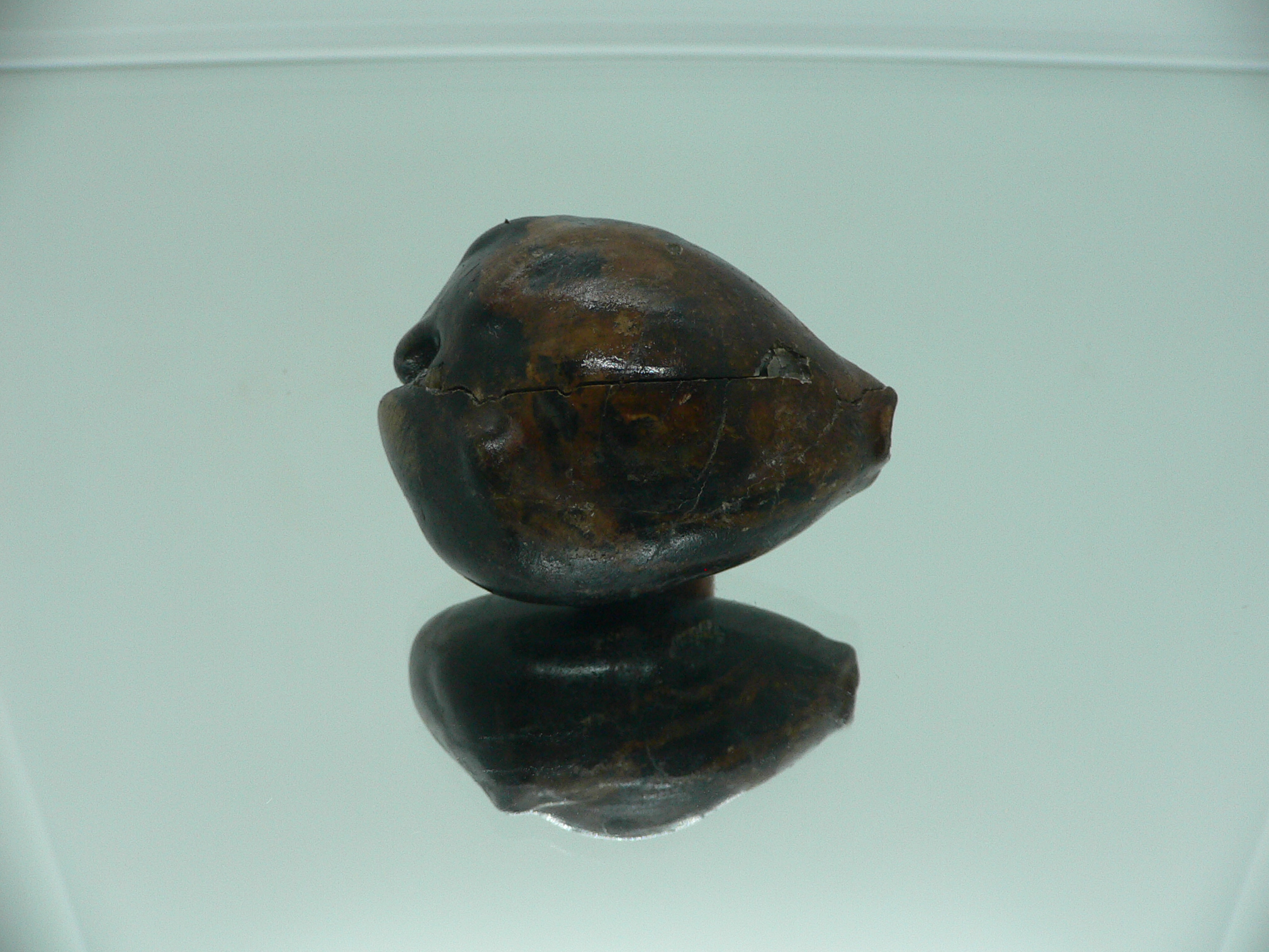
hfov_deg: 52.6
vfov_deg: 40.7
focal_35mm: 35
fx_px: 1283
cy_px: 476
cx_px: 634
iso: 150
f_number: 2.8
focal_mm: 4.6
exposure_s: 1/60
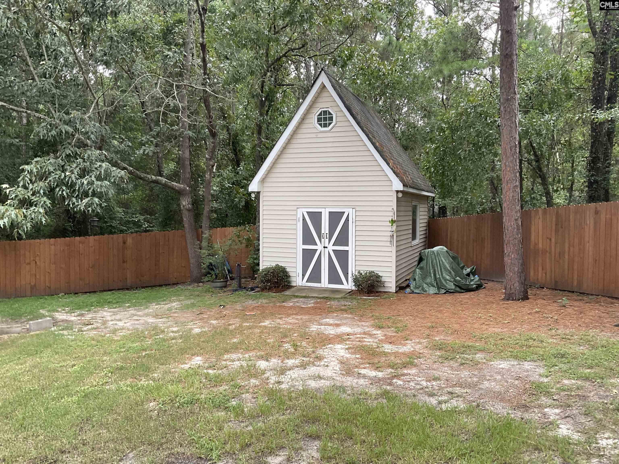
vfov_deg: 48.2
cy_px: 232
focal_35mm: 29
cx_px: 310
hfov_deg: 61.7
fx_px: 519
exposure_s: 1/122
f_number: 1.8
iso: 64
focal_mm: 3
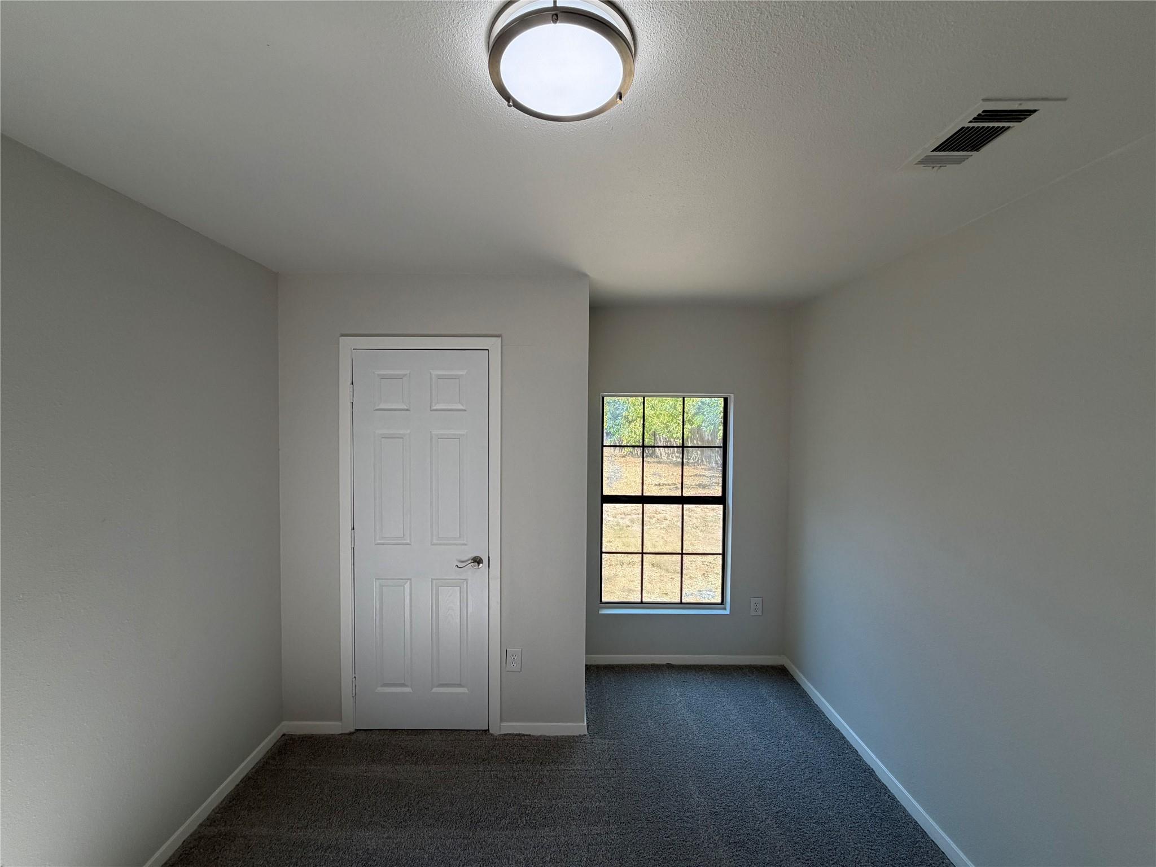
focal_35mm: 14
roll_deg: +0.1
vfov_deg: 85.7
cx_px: 578
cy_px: 434
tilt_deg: -2.4
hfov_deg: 102.1
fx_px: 468
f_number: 2.2
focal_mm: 2.22
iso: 64
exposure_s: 1/149
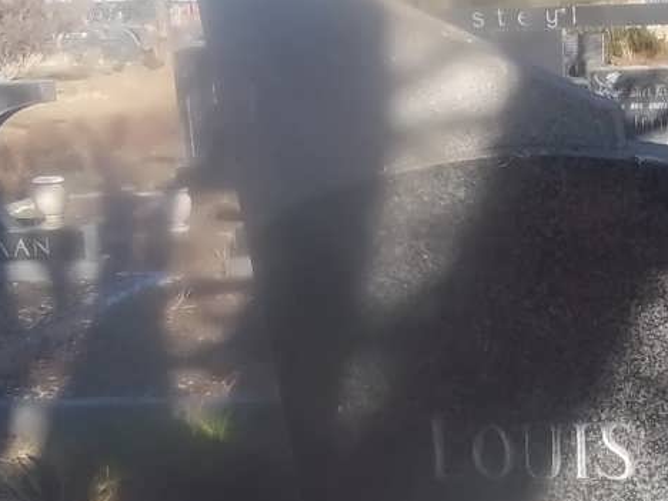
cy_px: 457
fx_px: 1582
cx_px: 669
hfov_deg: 22.9
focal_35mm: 82
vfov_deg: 17.7
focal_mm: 5.7
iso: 80
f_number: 5.5
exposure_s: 1/160
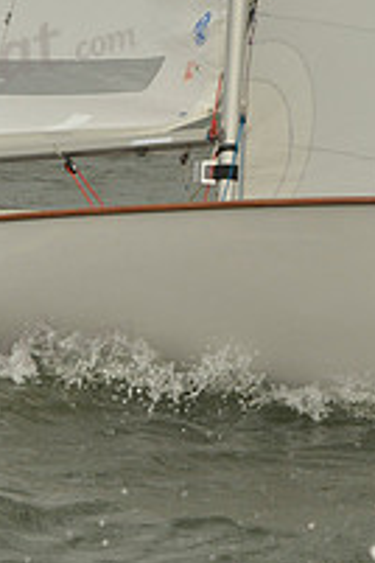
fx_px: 3156
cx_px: 283
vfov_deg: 10.2
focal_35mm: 202
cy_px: 183
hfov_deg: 6.8
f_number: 9
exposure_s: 1/1250
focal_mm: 70
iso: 400
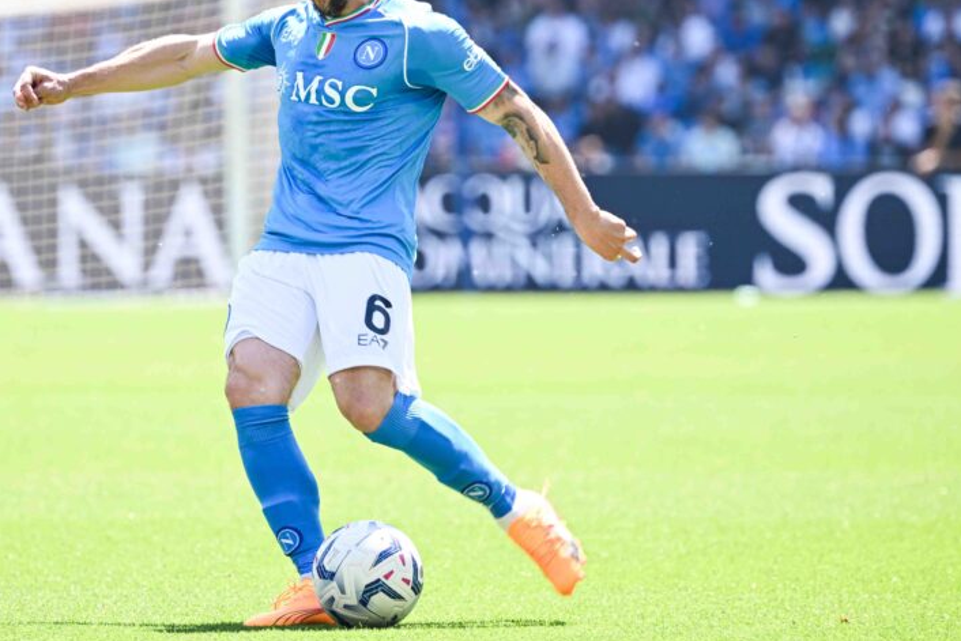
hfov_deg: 3.6
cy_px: 242
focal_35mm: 580
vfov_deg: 2.4
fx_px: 15485
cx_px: 412
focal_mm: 400
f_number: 6.3
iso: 1000
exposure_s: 1/1000
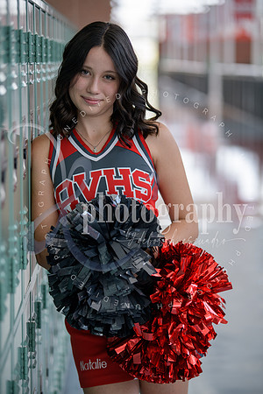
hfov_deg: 12.2
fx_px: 1227
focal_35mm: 112
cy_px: 197
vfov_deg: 18.3
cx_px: 132
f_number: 2.8
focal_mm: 112
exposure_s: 1/125
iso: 250
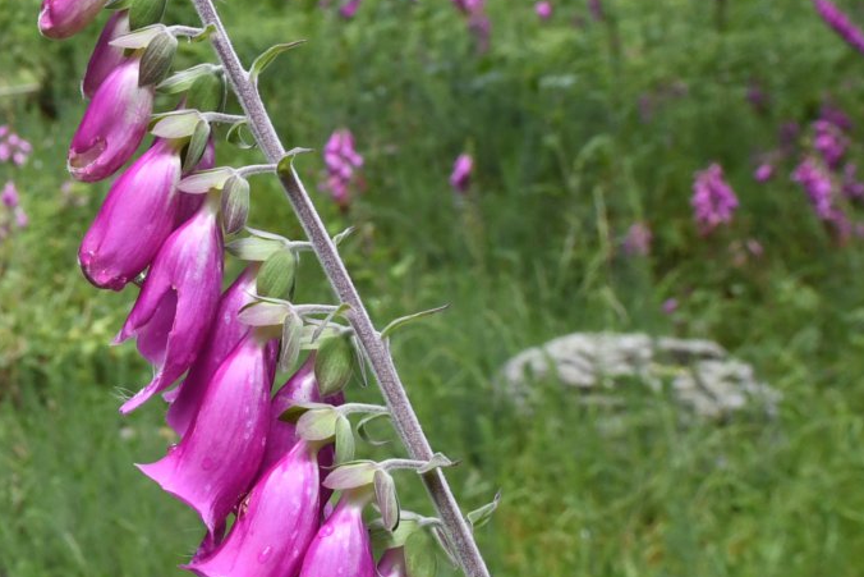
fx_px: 2616
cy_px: 281
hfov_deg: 17.7
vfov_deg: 12.6
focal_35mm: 109
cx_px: -233
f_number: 9
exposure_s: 1/320
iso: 800
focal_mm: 24
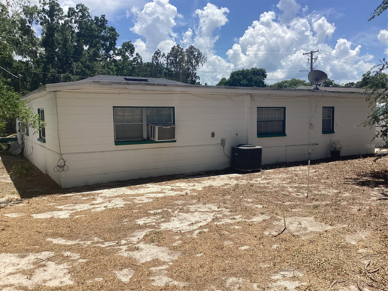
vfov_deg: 45.4
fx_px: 347
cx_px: 194
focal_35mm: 31
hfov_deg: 58.4
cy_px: 146
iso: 25
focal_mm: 3.3
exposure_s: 1/1942
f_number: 2.4
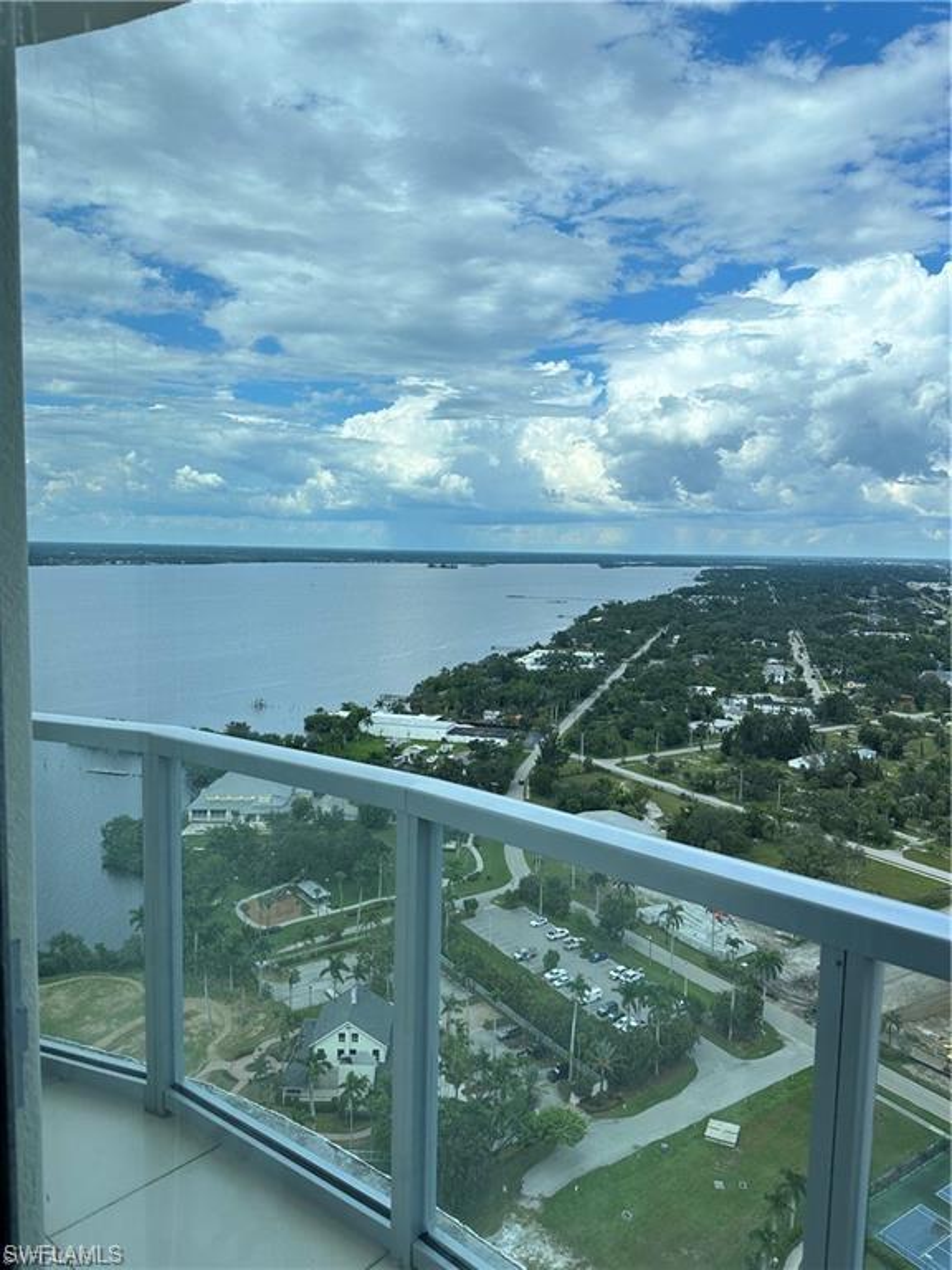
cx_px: 476
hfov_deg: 56.8
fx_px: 880
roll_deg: -0.5
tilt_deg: -4.1
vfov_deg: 71.6
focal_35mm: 24
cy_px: 635
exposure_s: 1/4016
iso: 80
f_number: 1.78
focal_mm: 6.86
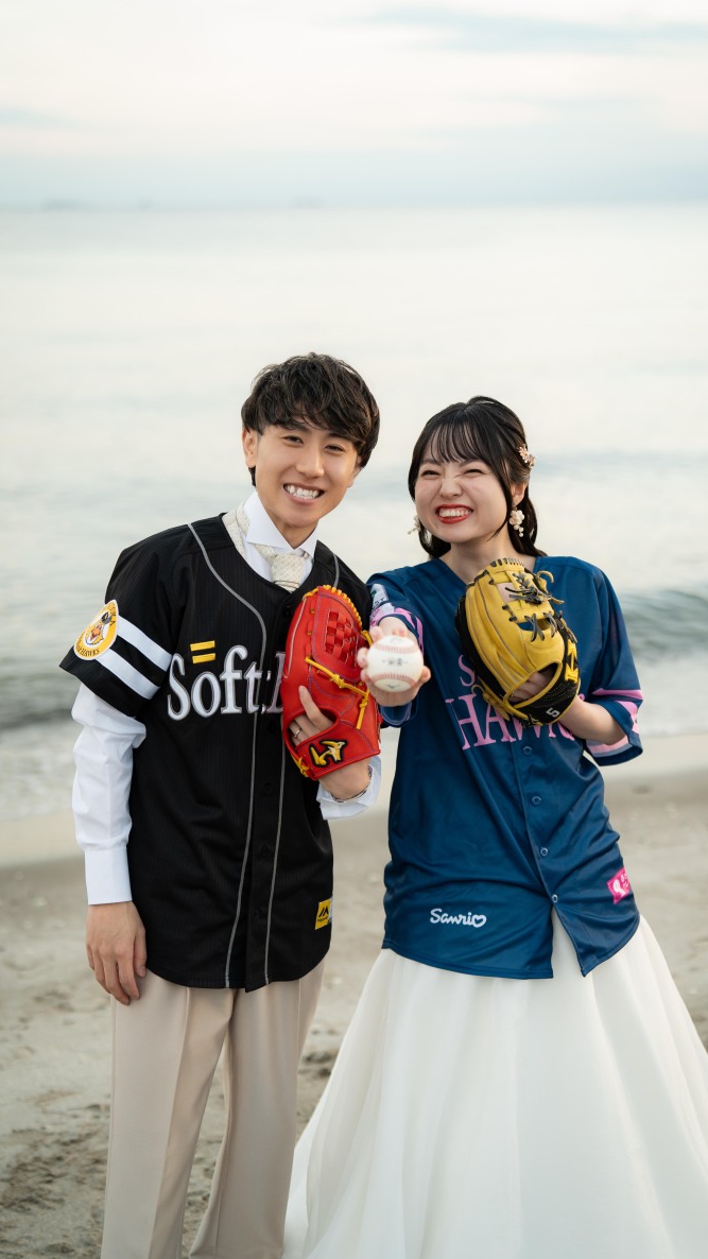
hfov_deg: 22.6
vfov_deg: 39.2
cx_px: 370
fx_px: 1769
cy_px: 634
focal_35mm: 53
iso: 500
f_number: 2
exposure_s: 1/250
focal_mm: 50
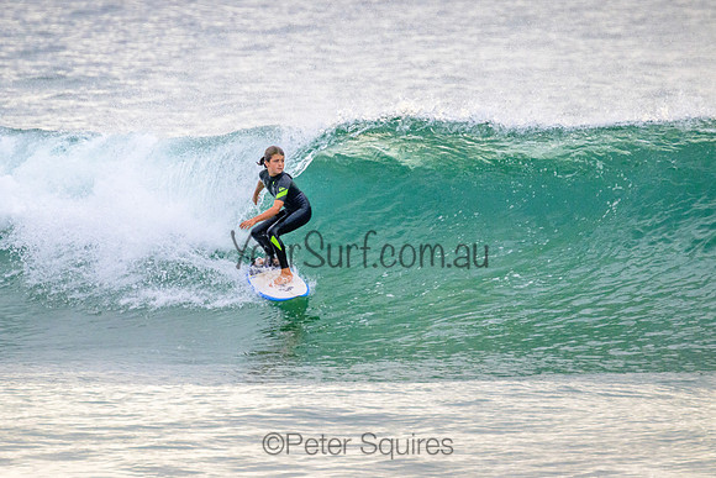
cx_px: 309
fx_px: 18710
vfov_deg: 1.5
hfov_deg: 2.2
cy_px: 197
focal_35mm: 941
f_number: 11
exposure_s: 1/2000
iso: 2800
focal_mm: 800
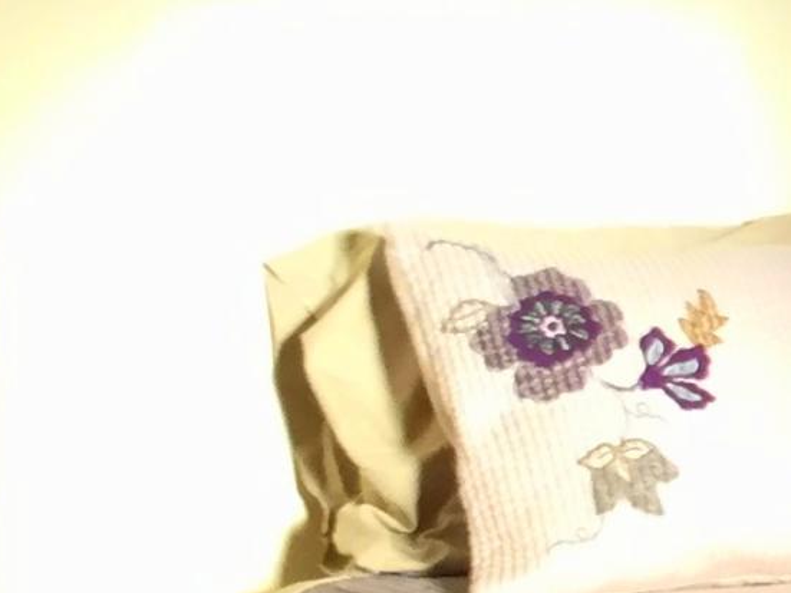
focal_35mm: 158
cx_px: 1723
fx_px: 3610
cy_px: 465
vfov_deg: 9.4
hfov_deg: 11.0
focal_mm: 4.15
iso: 80
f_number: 2.2
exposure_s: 1/30
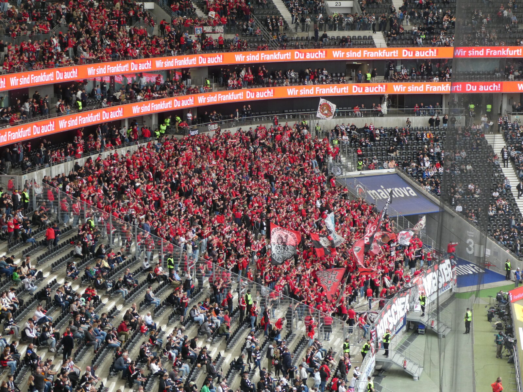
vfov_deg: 16.4
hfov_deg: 21.8
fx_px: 1360
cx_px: 262
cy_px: 196
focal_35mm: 90
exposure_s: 1/80
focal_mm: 16.1
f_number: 4.9
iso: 200
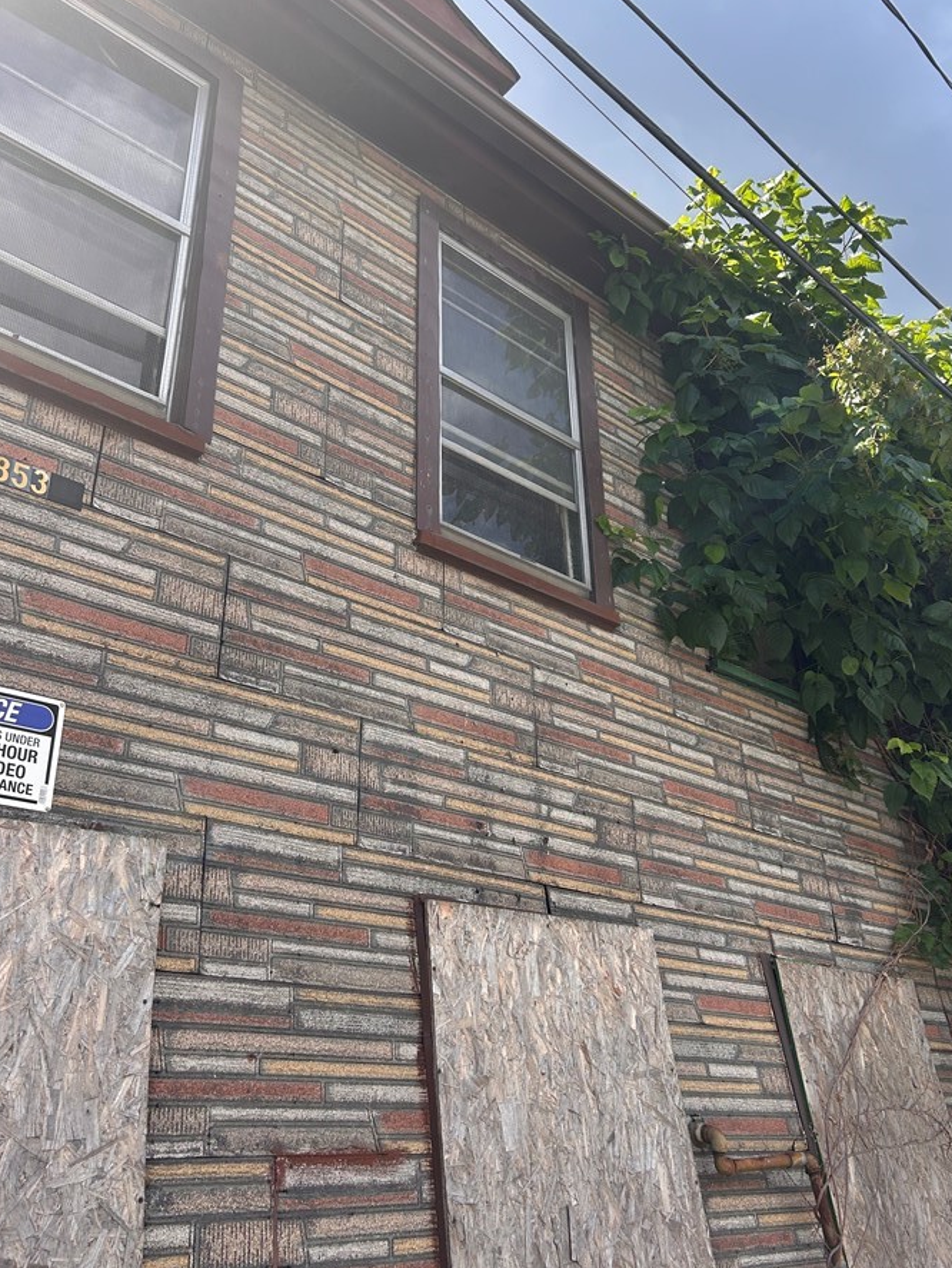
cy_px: 605
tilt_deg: +29.7
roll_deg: +2.2
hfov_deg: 46.8
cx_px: 522
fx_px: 1099
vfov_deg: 59.9
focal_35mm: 30
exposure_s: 1/1488
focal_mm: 5.7
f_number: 1.5
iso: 50
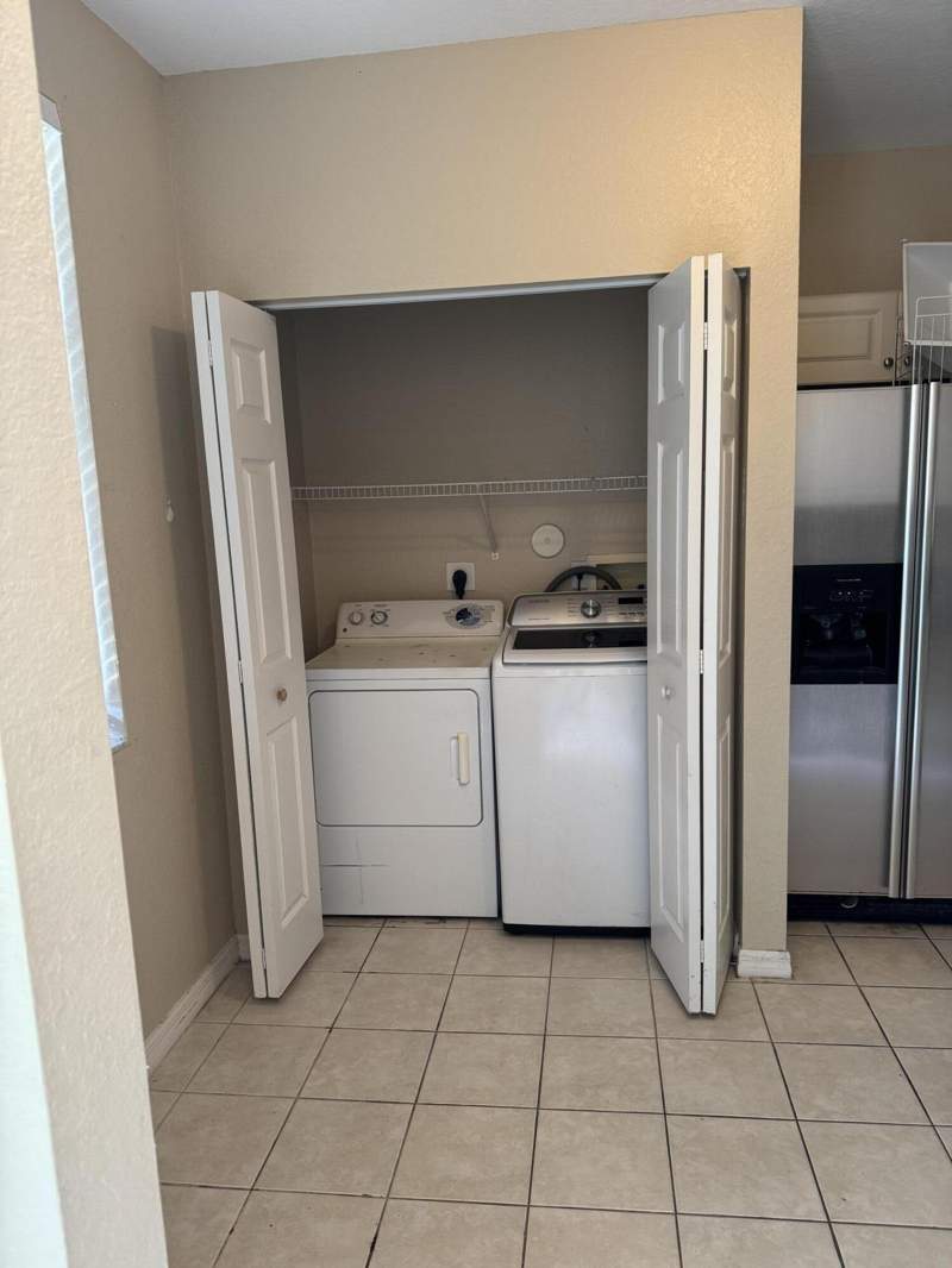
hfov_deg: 56.8
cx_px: 476
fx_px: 880
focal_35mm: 24
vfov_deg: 71.6
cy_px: 634
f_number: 1.78
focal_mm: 6.76
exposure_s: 1/60
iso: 160
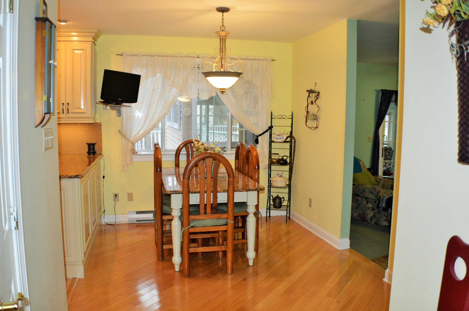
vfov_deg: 34.1
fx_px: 508
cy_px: 156
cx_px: 234
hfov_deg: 49.6
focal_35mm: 39
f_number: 4.2
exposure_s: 1/60
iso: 1600
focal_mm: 26
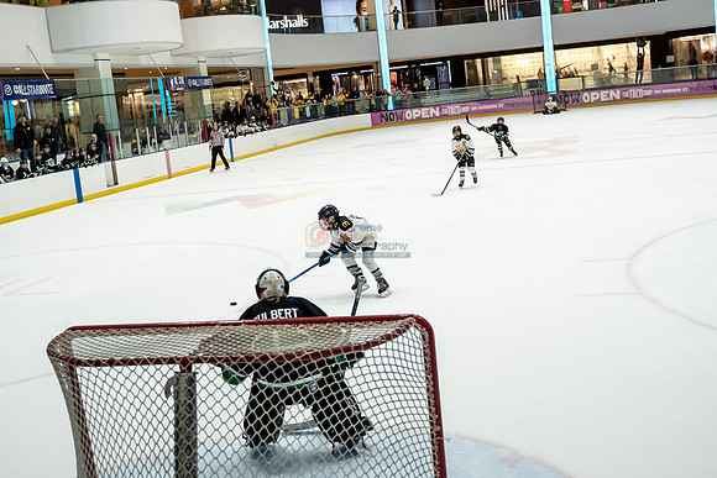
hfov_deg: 46.4
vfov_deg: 31.9
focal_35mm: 42
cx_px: 358
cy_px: 239
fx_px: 837
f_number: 2.8
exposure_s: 1/1000
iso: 2500
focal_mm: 28
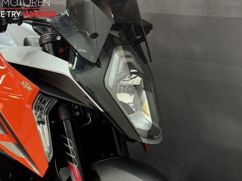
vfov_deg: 27.5
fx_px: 371
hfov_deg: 36.2
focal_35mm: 53
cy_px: 82
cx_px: 123
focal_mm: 6.76
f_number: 1.78
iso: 80
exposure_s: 1/50
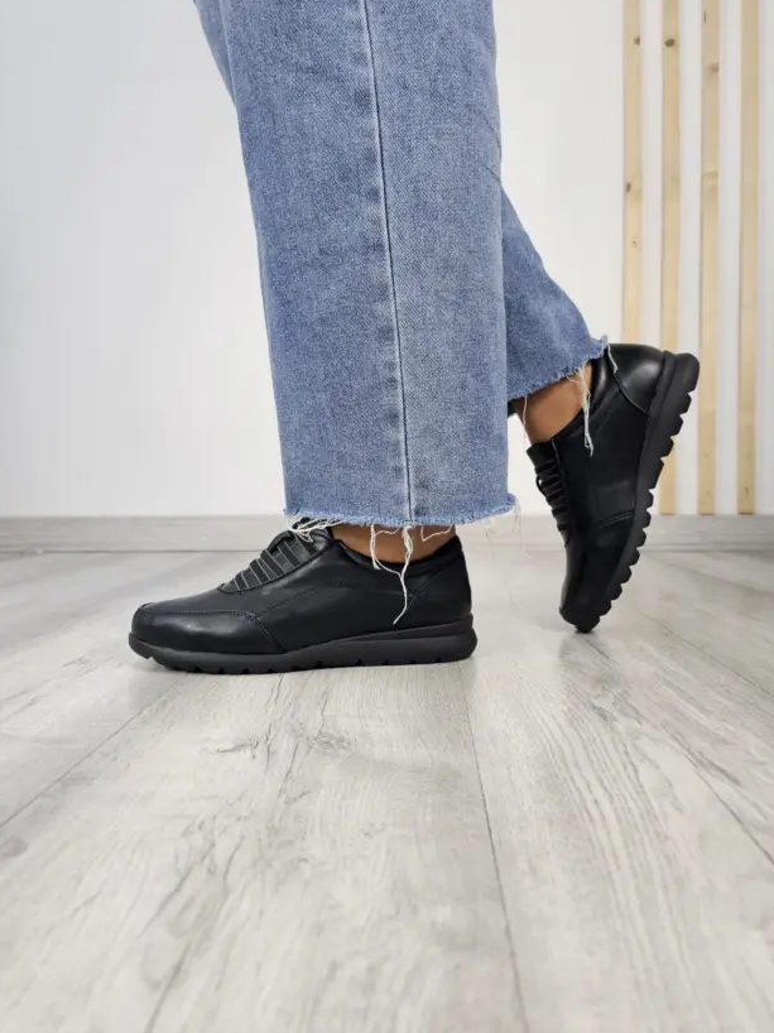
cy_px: 502
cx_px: 399
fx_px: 716
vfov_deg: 71.6
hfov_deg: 56.8
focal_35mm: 24
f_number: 1.7
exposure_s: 1/100
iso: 100
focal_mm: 6.3
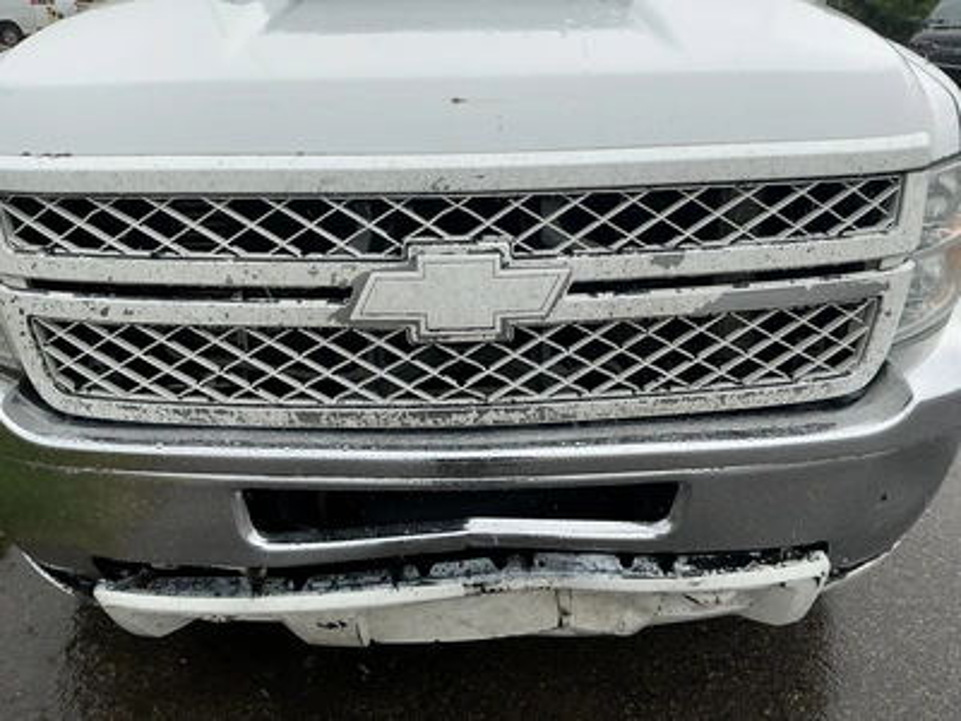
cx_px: 480
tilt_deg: -23.7
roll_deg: -1.2
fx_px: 777
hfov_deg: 63.4
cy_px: 360
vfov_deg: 49.7
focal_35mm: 28
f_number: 1.8
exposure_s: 1/150
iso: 20
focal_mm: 3
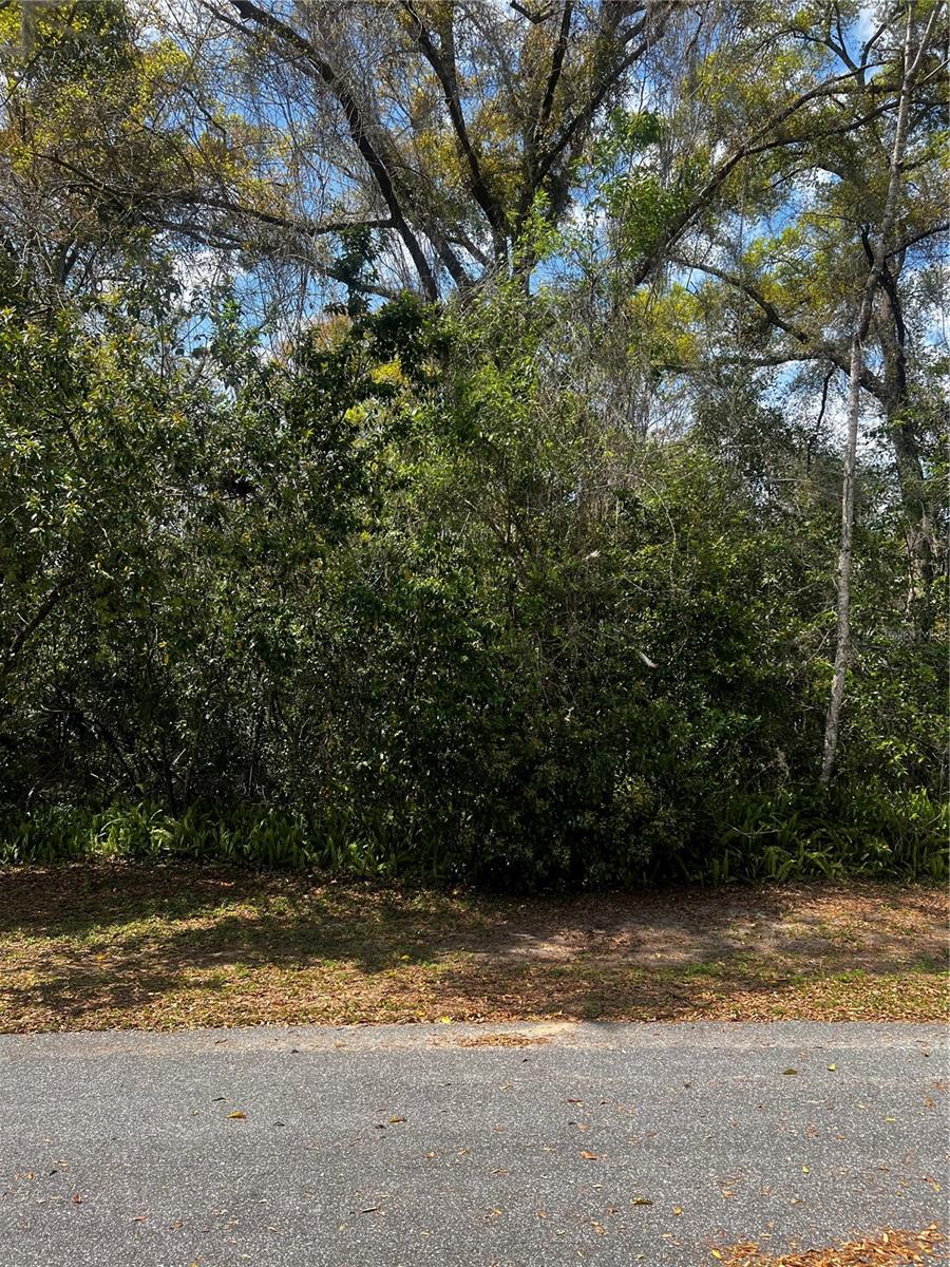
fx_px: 951
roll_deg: -2.9
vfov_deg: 67.3
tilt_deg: +4.7
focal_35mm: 26
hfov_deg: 53.1
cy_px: 634
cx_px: 475
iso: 50
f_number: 1.5
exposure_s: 1/1575
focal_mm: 5.7
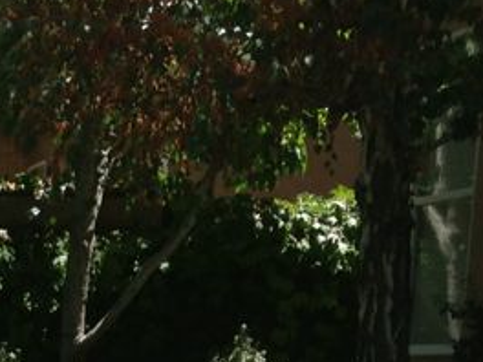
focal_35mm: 160
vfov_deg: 8.5
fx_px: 2232
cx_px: -207
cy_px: 839
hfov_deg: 11.9
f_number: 2.4
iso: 50
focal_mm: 4.13
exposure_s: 1/797
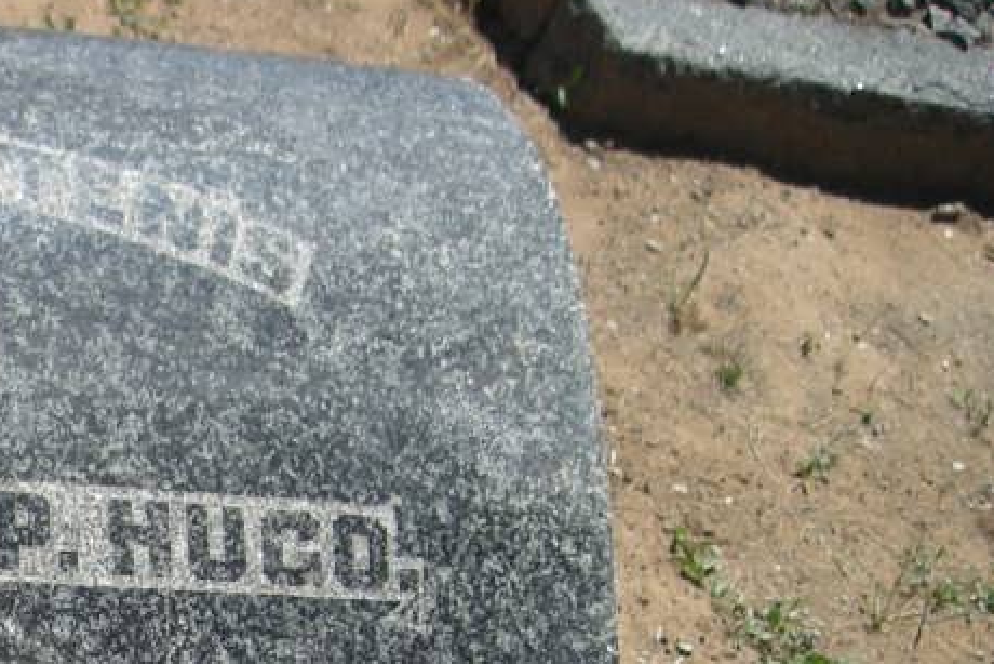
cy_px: 878
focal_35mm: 95
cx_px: -171
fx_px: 2624
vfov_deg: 13.8
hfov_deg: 20.2
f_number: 5.7
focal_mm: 5.7
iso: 50
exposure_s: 1/233
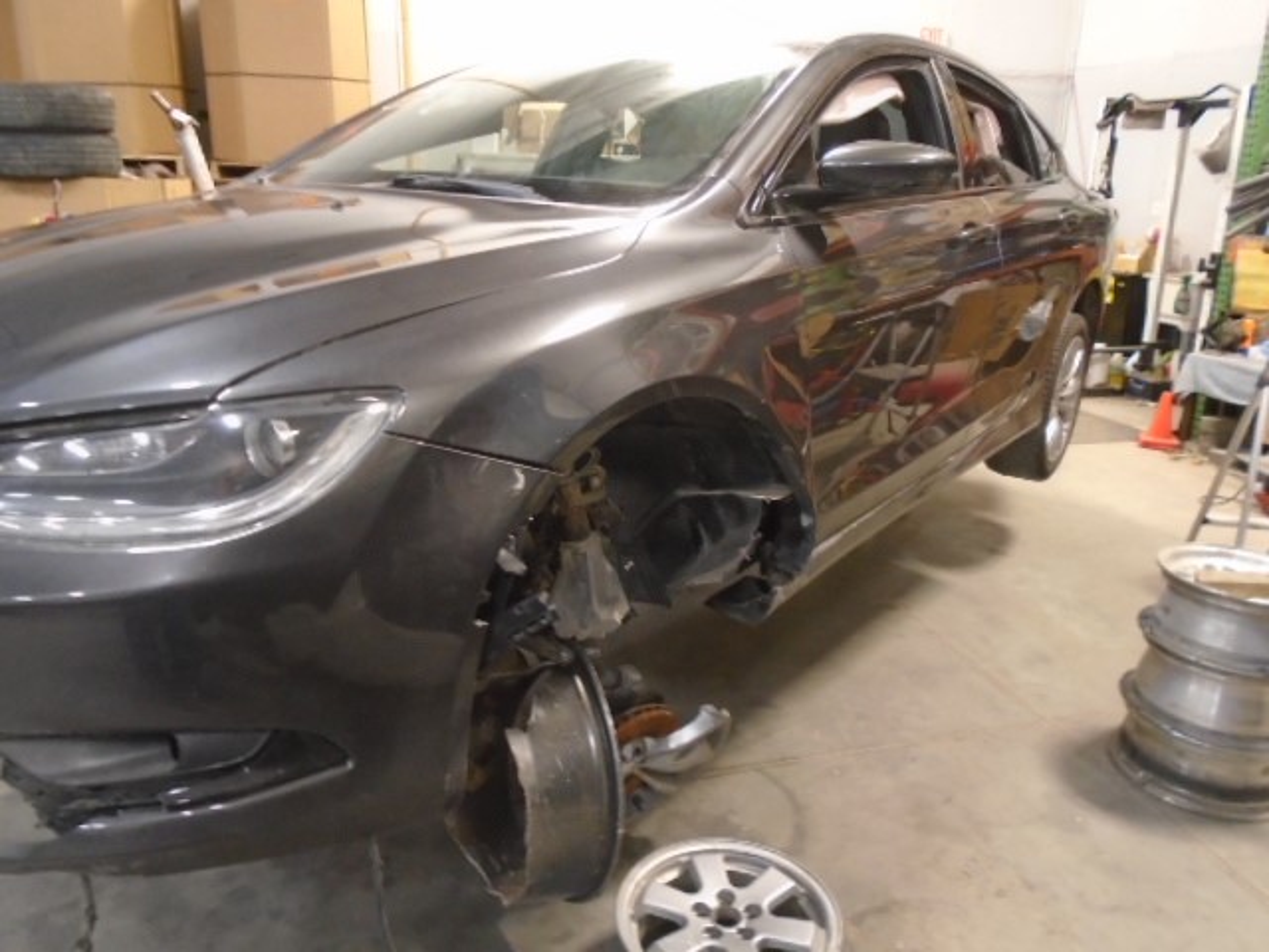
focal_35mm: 26
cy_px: 476
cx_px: 634
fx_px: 953
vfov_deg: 53.1
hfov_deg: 67.3
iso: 400
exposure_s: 1/10
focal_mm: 4.6
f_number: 3.2
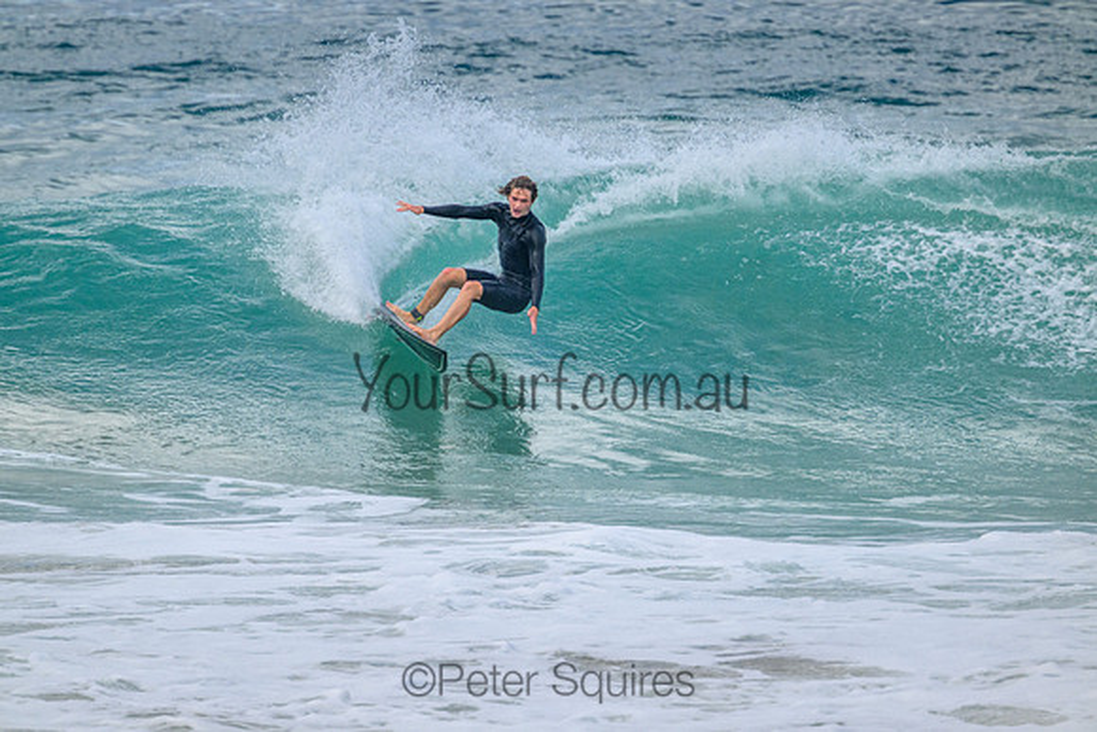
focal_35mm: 800
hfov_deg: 2.6
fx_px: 24382
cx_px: 548
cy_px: 366
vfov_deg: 1.7
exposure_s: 1/2000
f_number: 11
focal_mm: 800
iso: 1250
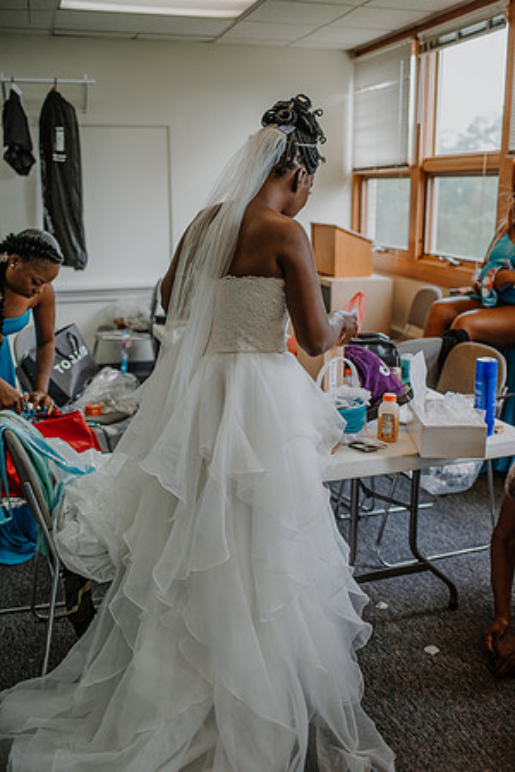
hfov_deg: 37.9
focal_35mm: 35
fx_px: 751
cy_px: 386
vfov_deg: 54.4
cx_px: 258
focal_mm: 35
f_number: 2.2
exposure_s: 1/1000
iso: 1100
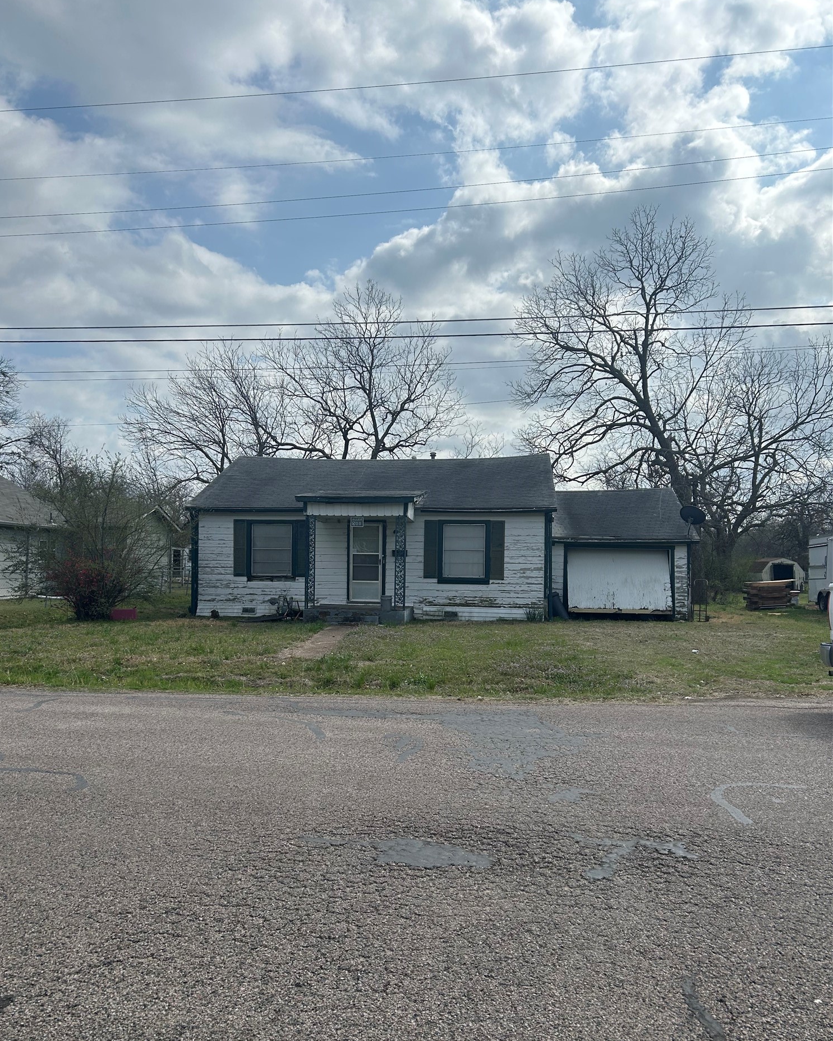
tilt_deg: -0.9
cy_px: 569
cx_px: 403
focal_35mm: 28
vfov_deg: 62.1
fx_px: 863
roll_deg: -1.5
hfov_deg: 51.5
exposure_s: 1/9434
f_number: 1.5
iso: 50
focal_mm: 5.7
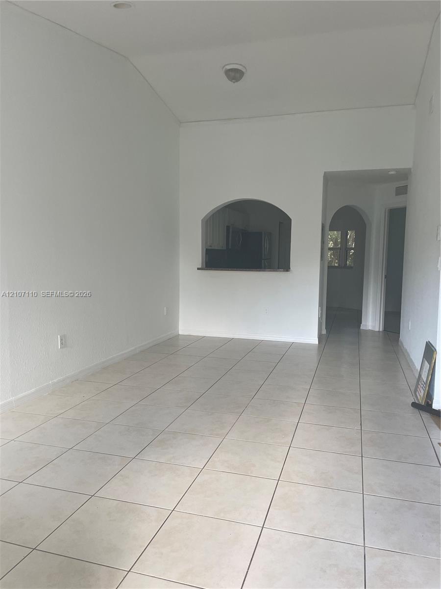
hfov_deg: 53.1
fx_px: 442
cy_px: 294
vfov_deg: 67.3
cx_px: 220
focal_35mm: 26
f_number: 1.6
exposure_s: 1/121
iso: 100
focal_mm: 4.2
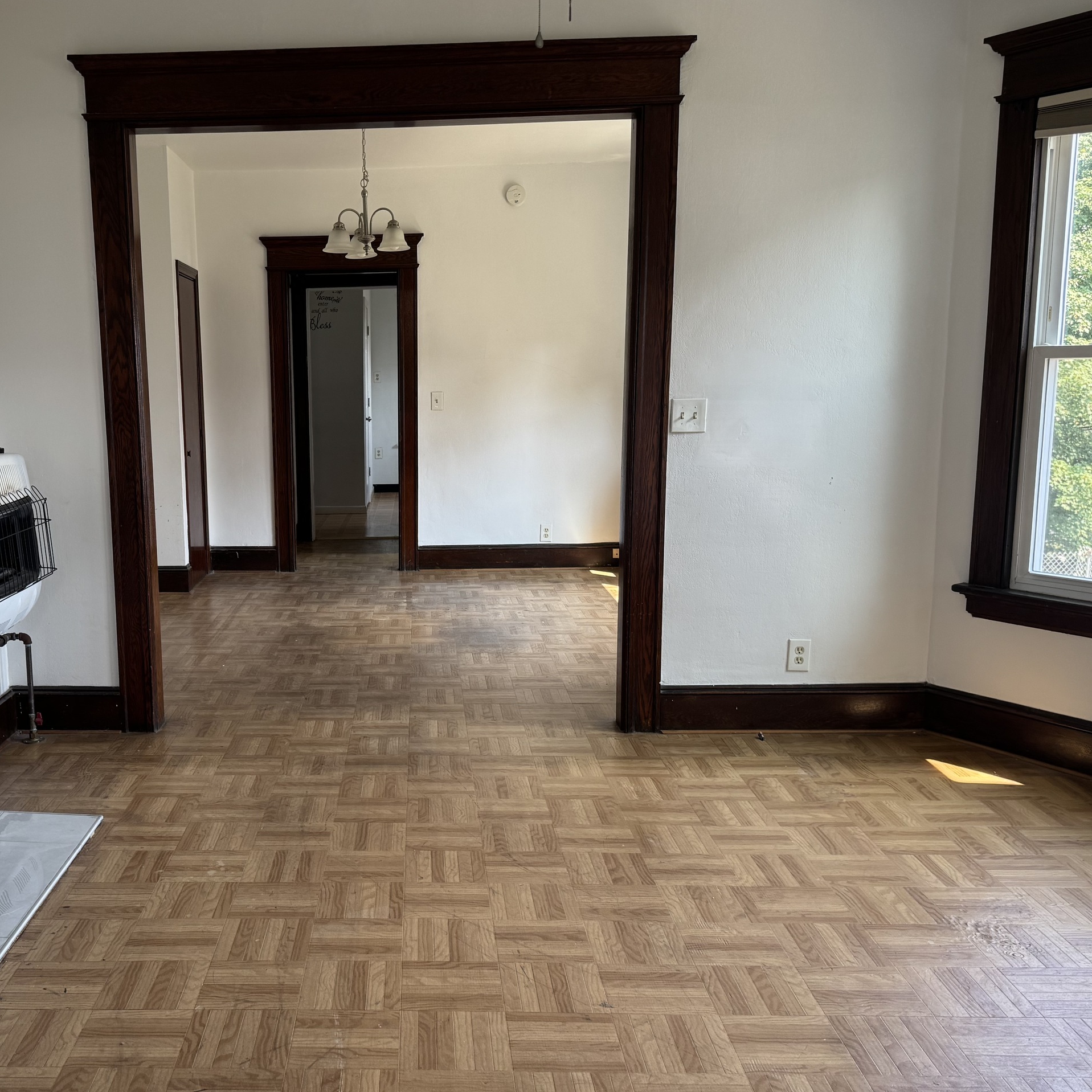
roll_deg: +0.7
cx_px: 351
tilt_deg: -10.7
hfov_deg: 47.5
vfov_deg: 48.4
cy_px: 583
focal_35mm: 34
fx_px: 1213
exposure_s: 1/121
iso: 100
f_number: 1.78
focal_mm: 6.76
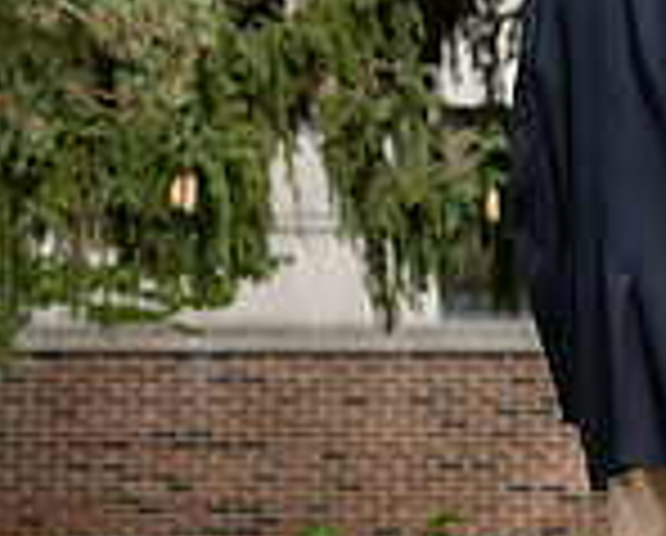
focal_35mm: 349
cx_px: 1084
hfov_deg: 5.5
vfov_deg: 4.4
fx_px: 6893
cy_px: 354
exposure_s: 1/640
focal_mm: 95
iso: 250
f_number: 5.6
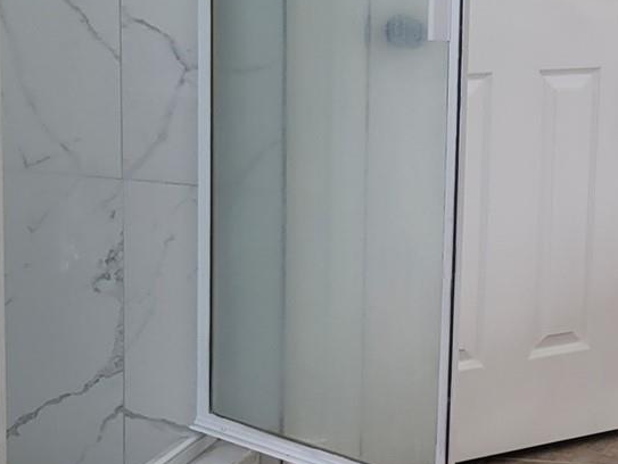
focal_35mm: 98
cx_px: 915
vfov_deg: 15.0
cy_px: 115
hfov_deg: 18.0
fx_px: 1751
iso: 50
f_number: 1.8
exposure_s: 1/120
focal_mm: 5.4
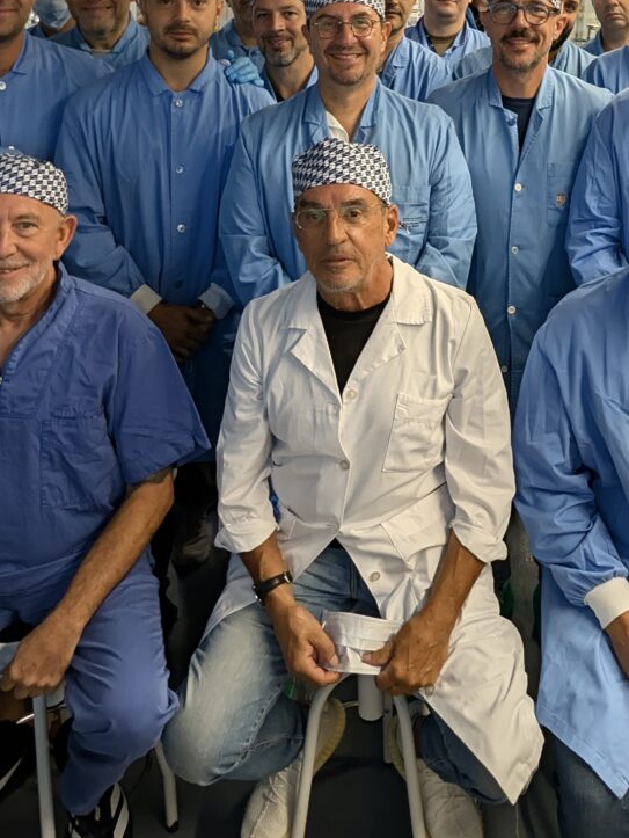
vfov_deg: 50.3
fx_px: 823
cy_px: 153
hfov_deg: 41.4
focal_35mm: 34
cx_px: 410
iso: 73
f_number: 1.7
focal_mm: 2.02
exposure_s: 1/100
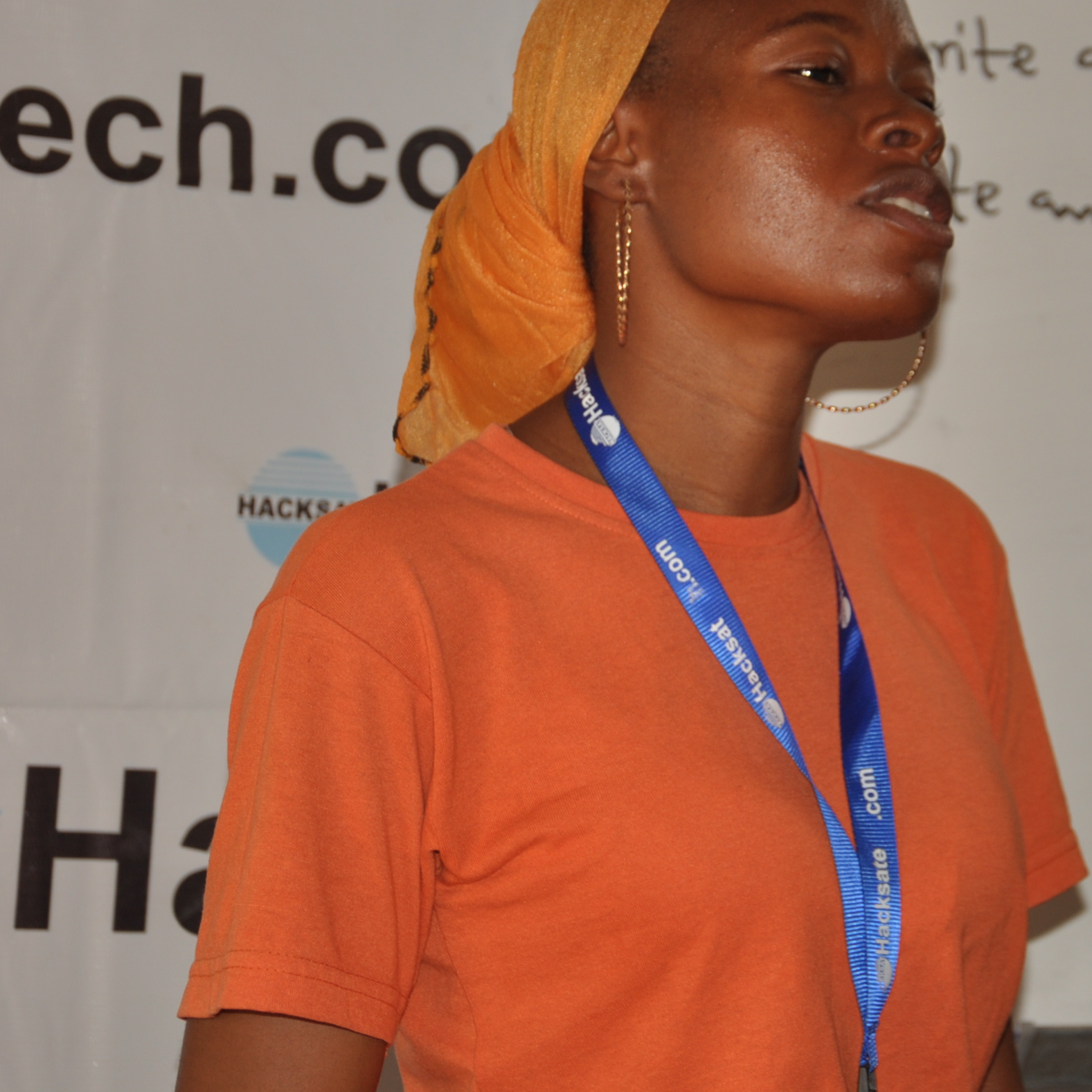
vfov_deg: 12.9
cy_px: 488
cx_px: 680
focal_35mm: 135
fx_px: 4818
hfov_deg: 12.9
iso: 200
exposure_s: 1/60
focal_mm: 52
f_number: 5
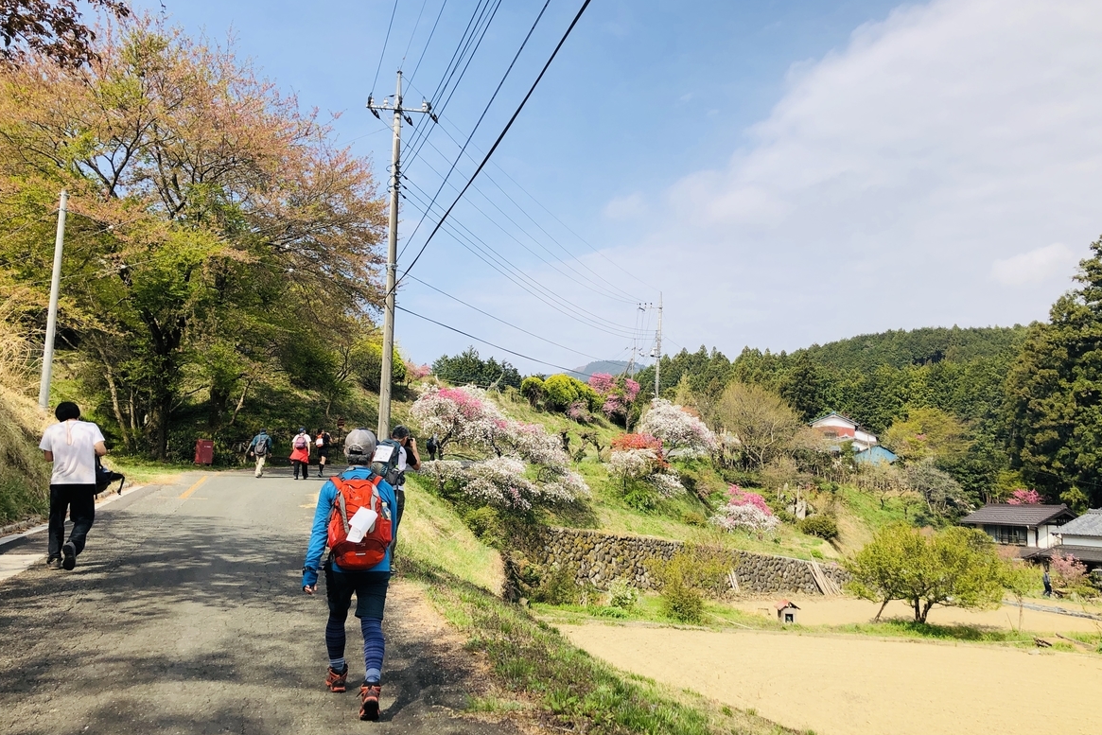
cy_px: 396
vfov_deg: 43.6
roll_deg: +0.0
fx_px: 918
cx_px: 561
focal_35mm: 30
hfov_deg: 61.9
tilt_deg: +9.7
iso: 20
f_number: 1.8
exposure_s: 1/1845
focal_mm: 4
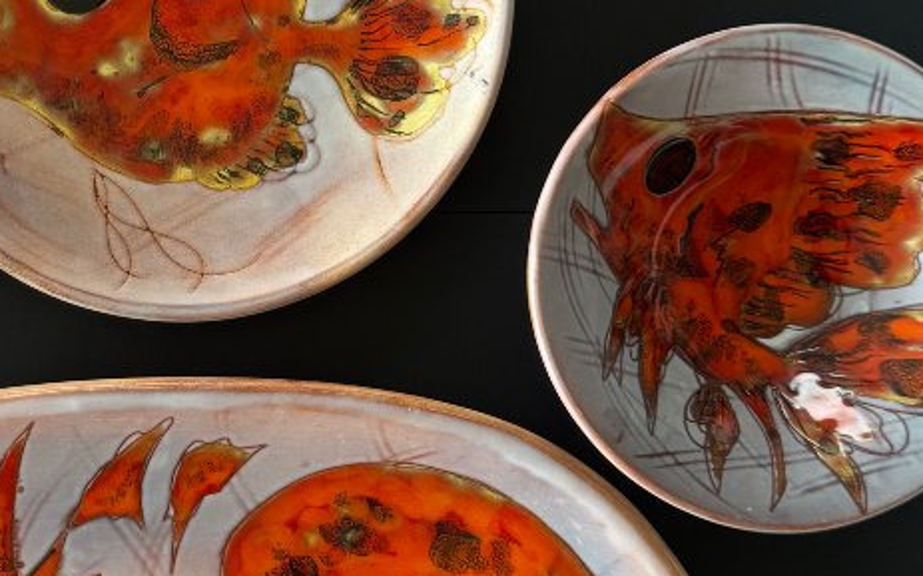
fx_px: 1660
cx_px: 205
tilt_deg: -87.1
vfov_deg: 19.6
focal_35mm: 66
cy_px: 187
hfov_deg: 30.4
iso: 80
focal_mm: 6.76
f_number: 1.78
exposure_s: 1/121
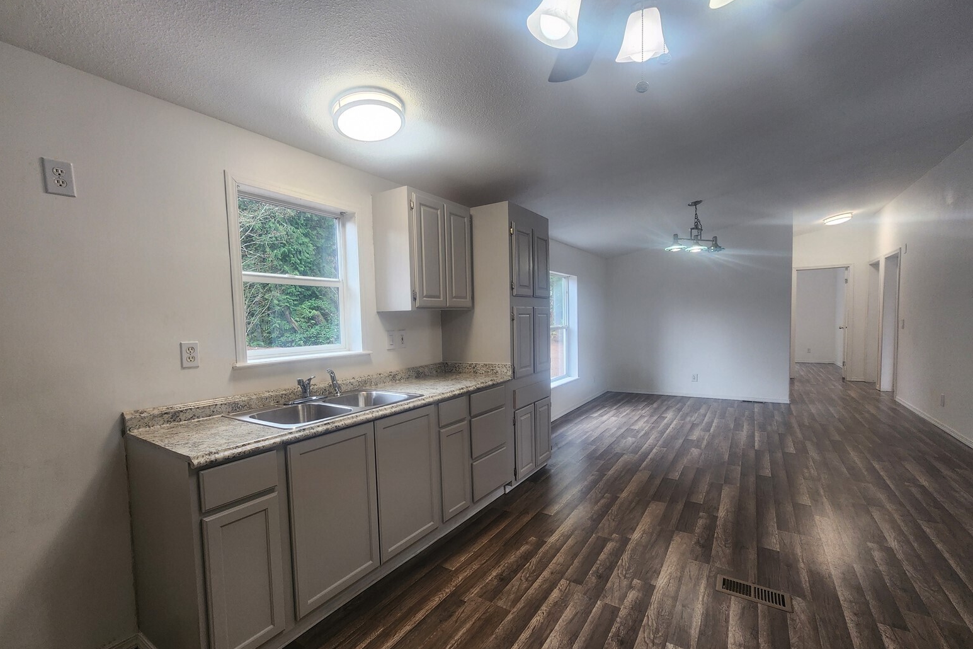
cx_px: 480
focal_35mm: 14
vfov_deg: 81.1
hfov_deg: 104.2
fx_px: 378
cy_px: 343
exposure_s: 1/60
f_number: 2.2
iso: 125
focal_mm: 2.2
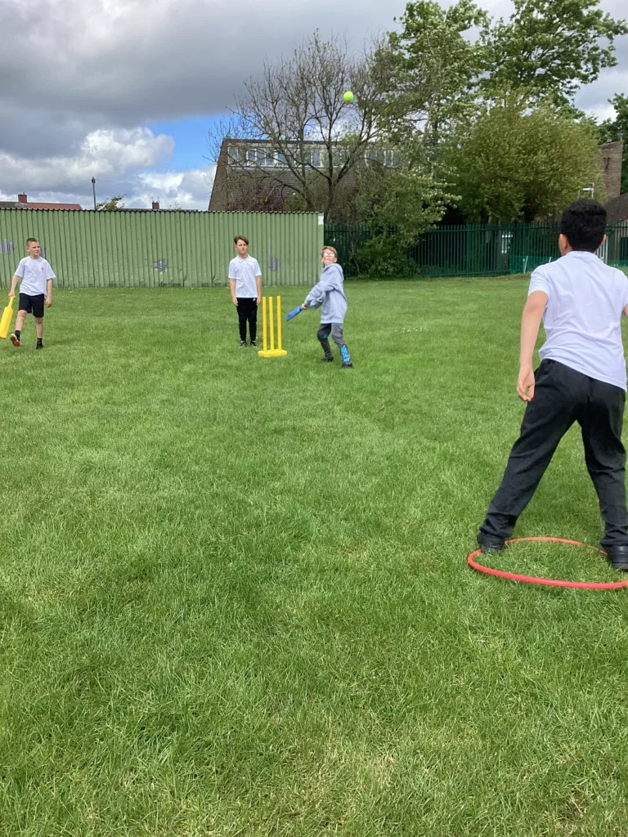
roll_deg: +1.4
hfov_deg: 45.4
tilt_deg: -12.5
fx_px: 750
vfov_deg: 58.4
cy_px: 418
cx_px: 314
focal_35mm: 31
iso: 25
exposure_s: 1/876
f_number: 2.4
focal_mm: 3.3
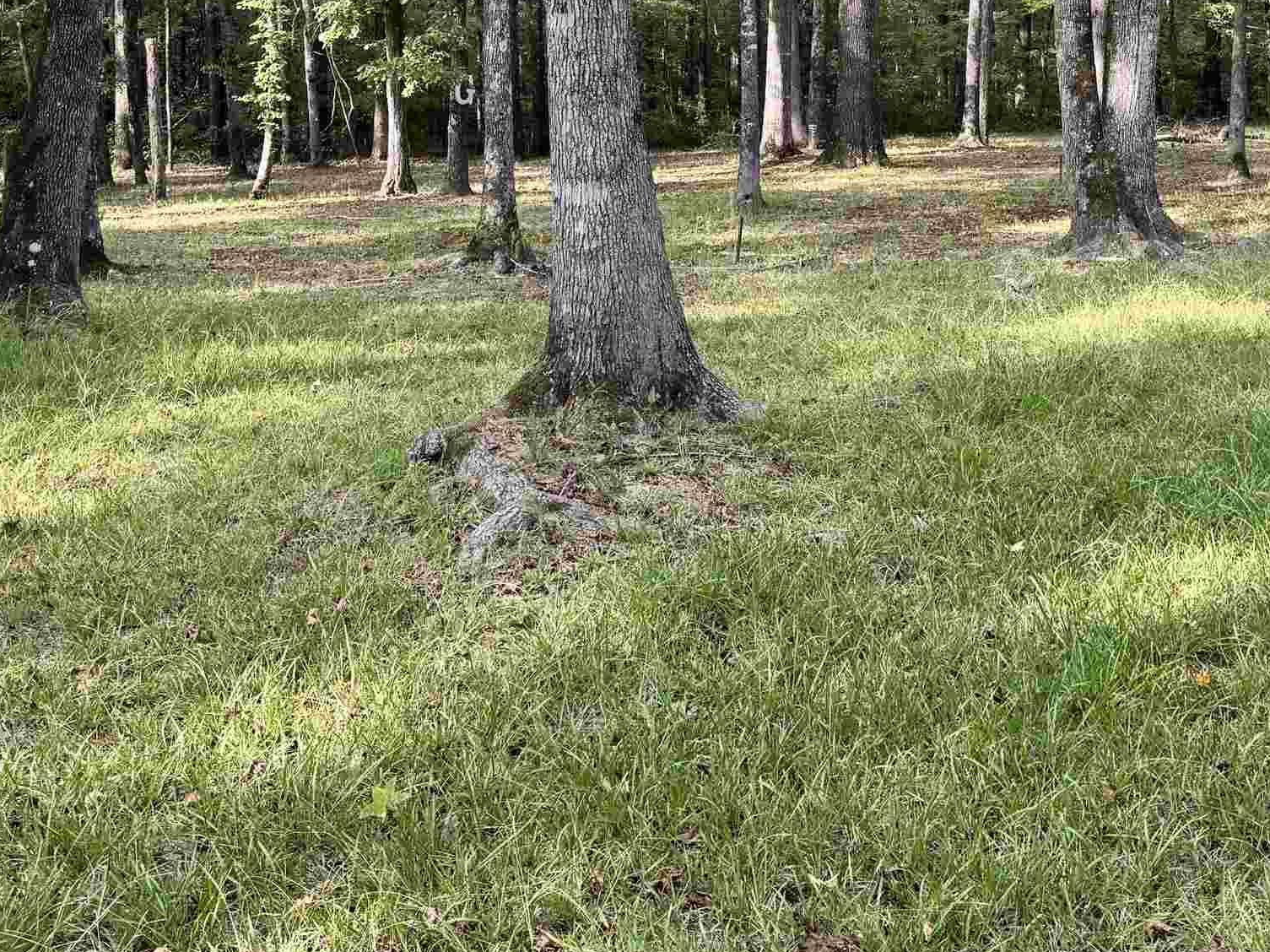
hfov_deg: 38.8
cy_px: 84
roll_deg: -0.7
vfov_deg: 28.5
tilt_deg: -2.2
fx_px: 1797
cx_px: 725
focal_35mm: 49
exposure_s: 1/306
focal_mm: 6.76
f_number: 1.78
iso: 80
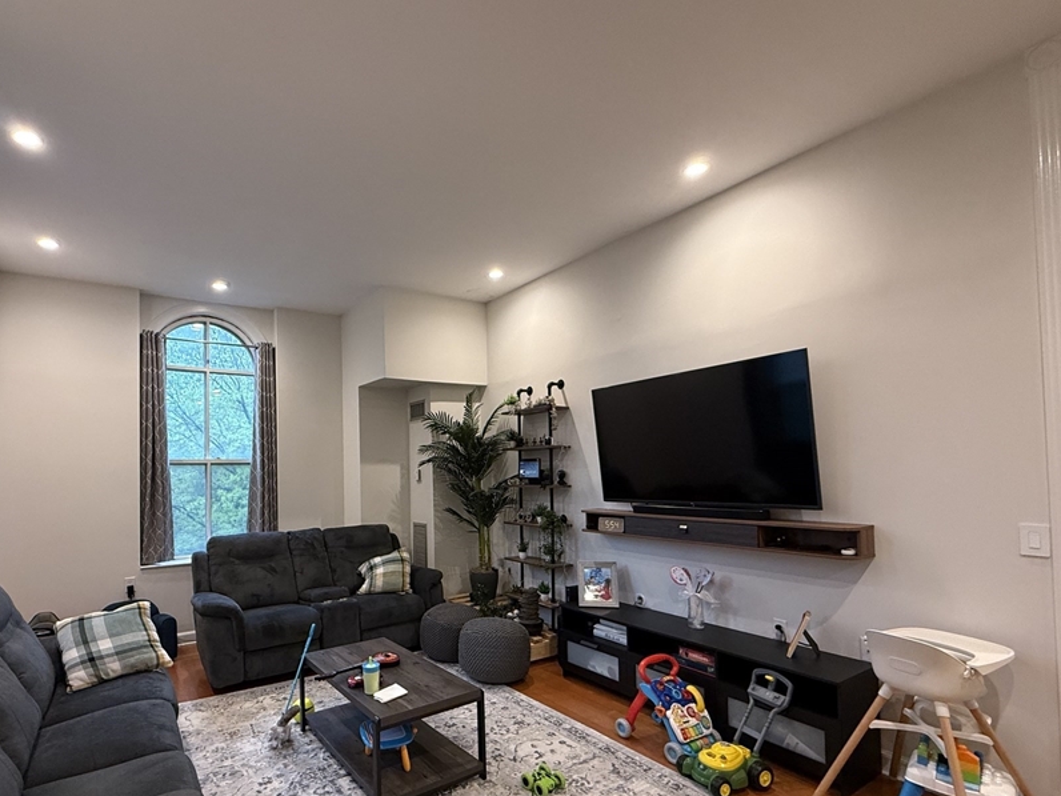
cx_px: 436
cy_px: 457
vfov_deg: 71.2
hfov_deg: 86.9
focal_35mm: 18
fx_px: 552
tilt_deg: +1.9
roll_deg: +0.9
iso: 320
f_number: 2.2
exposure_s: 1/60
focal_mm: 2.22
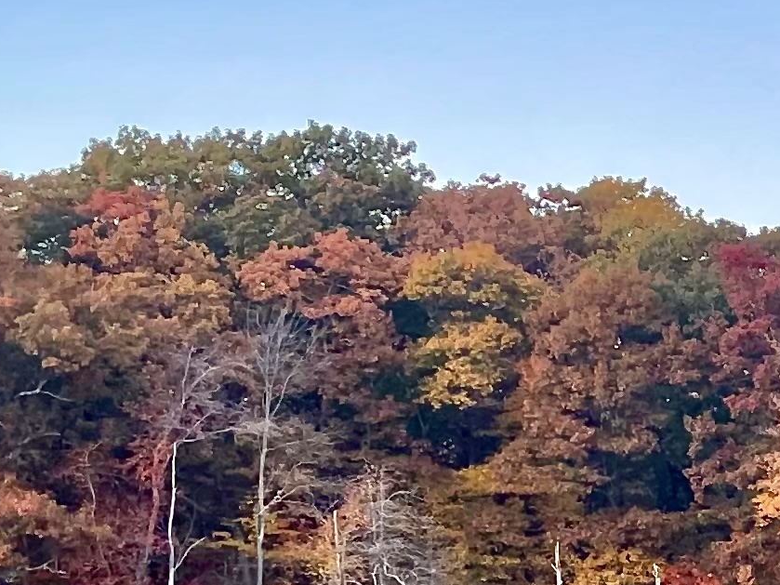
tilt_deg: -0.6
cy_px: 748
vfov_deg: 11.6
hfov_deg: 14.1
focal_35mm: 125
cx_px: 1384
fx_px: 2816
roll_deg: +1.4
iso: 32
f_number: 1.6
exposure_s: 1/292
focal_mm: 4.2
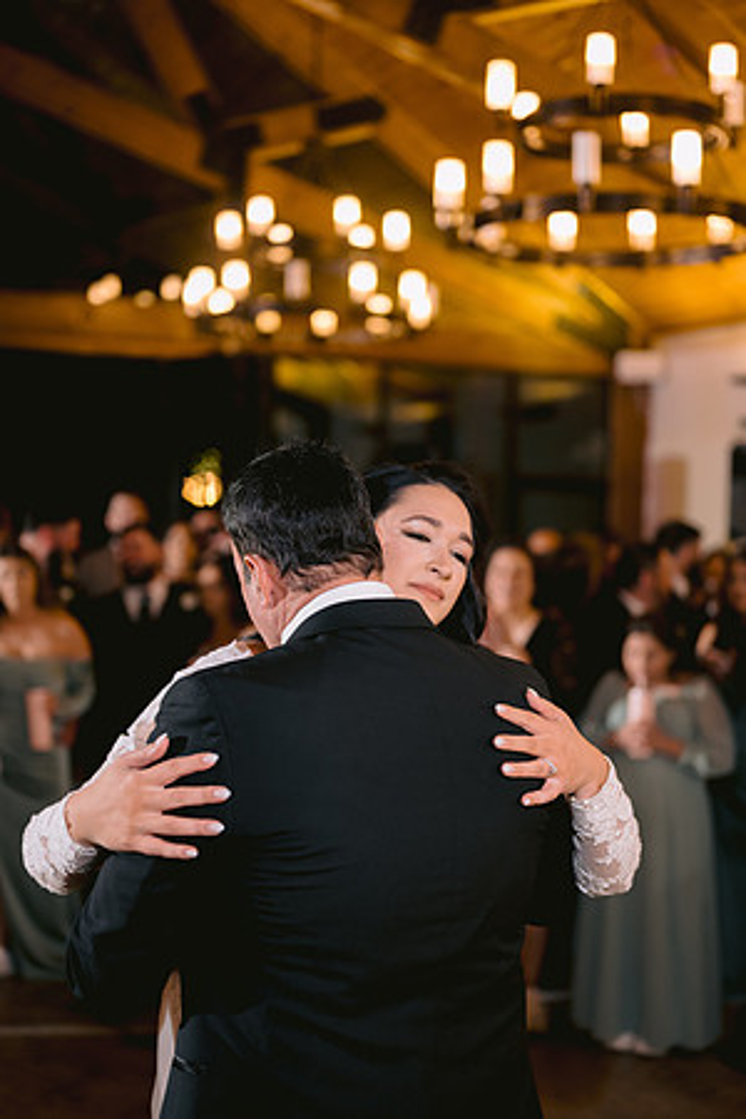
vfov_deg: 39.6
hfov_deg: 27.0
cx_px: 373
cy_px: 560
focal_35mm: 50
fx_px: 1554
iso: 800
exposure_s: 1/125
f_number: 2
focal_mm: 50
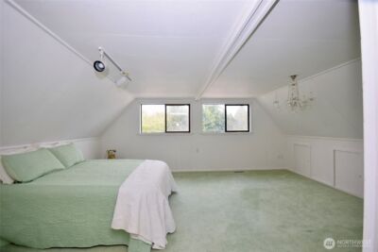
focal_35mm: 15
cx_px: 189
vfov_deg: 77.4
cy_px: 126
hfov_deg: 100.4
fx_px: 158
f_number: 6.3
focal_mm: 10
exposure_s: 1/160
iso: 400
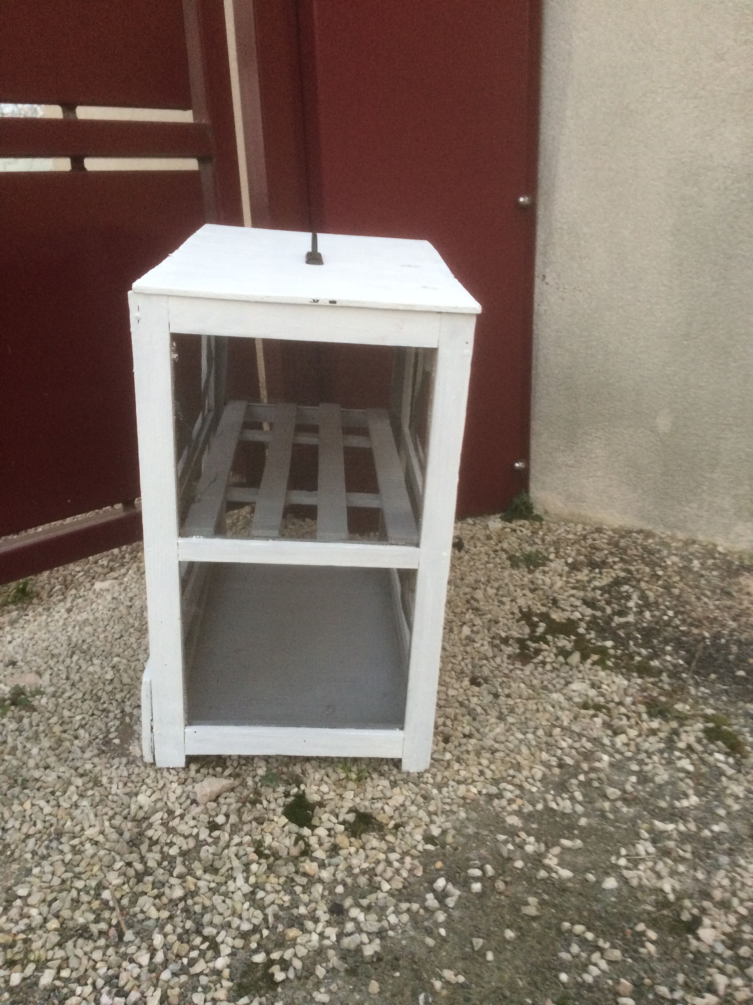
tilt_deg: -19.2
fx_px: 841
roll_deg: +0.7
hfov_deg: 48.2
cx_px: 376
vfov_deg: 61.7
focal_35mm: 29
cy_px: 502
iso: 160
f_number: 2.2
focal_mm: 4.15
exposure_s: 1/33
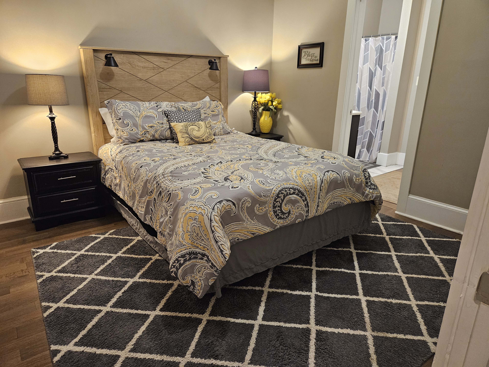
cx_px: 244
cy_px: 184
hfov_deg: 73.9
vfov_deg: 58.9
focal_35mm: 23
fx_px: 325
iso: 640
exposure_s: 1/120
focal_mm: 5.4
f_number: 1.8
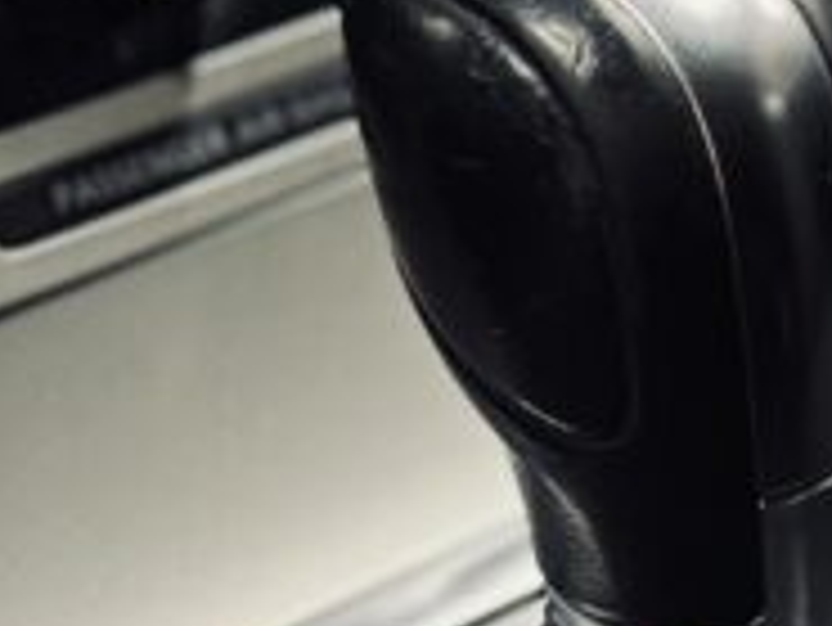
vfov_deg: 11.1
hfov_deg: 14.6
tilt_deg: -34.8
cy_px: 545
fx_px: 3199
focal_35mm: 133
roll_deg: +0.6
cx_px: 783
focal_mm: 6.76
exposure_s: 1/33
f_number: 1.78
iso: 640
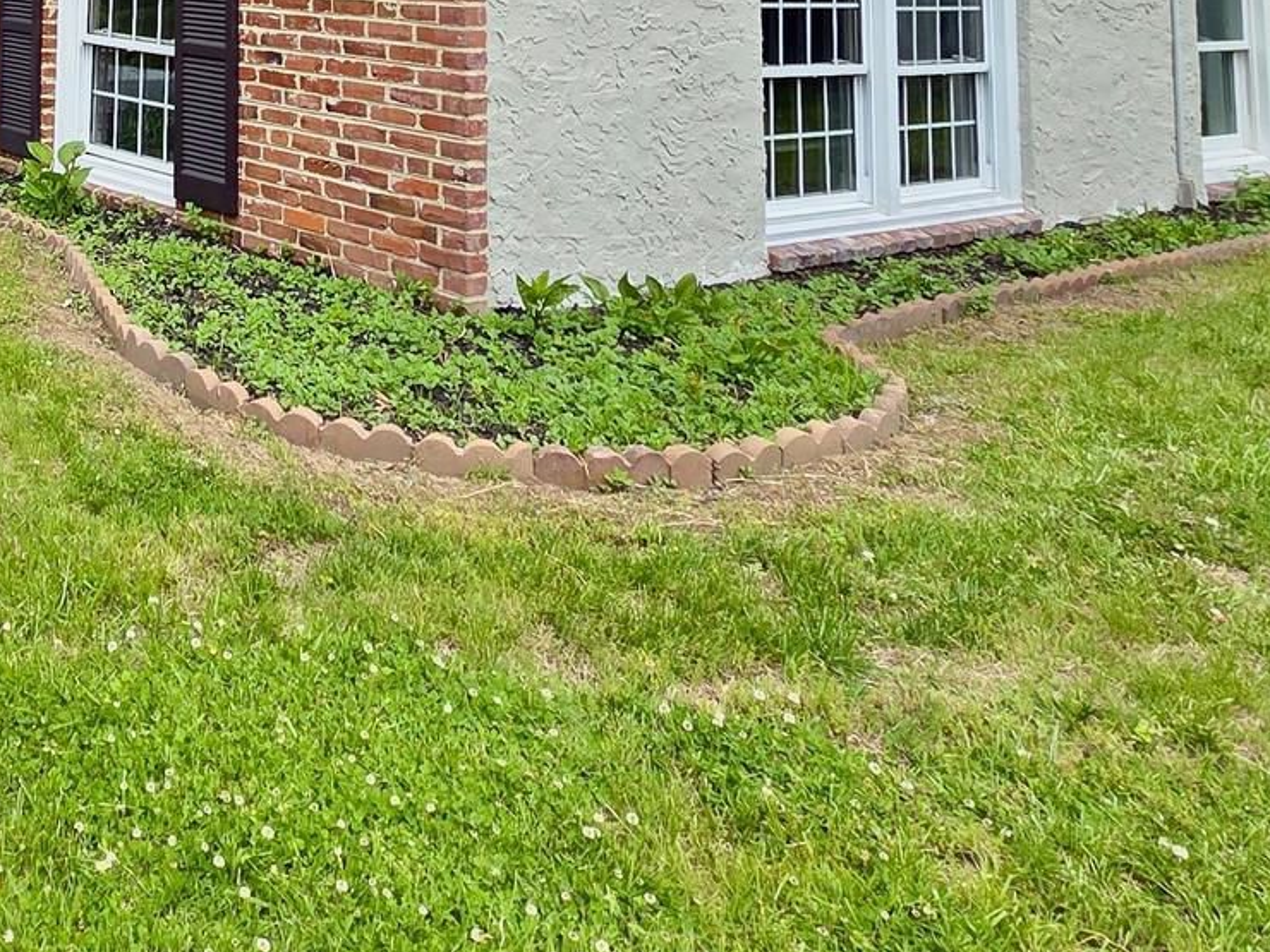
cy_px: -201
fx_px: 1321
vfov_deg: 32.5
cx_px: -15
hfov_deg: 43.6
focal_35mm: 36
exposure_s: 1/606
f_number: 2.2
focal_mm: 2.2
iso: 50
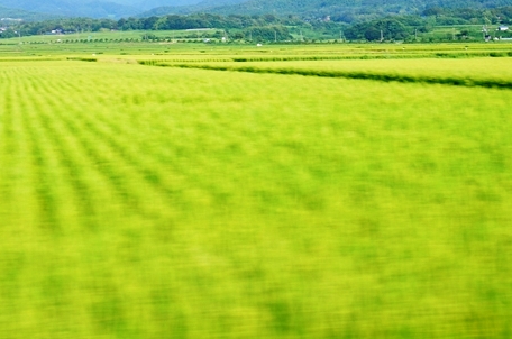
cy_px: 59
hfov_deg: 25.7
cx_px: 256
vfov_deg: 17.0
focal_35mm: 79
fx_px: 1121
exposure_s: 1/125
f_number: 13
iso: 200
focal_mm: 30
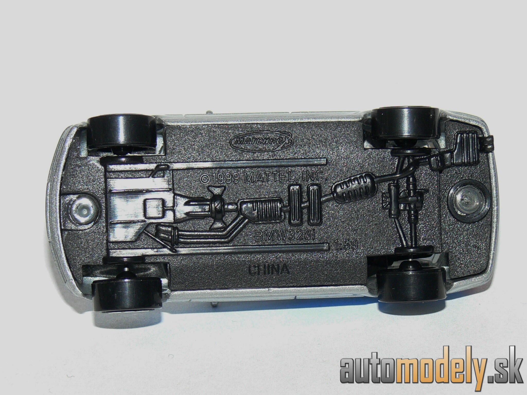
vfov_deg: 11.5
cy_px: 198
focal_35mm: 129
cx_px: 264
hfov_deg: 15.3
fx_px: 1964
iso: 100
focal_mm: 17.2
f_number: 4
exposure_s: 1/30
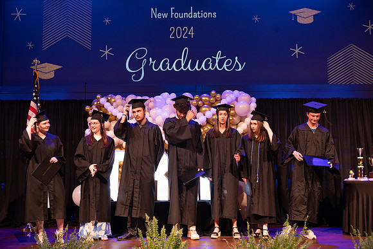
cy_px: 124
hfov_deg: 44.5
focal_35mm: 44
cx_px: 186
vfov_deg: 30.5
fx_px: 456
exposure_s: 1/200
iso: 1600
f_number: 4
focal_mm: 44
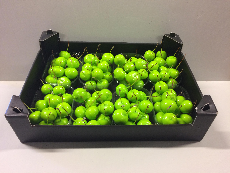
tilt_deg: -30.6
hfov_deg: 61.7
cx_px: 115
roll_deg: -1.6
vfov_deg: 48.2
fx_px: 193
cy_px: 86
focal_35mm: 29
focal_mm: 4.15
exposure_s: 1/33
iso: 250
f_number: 2.2
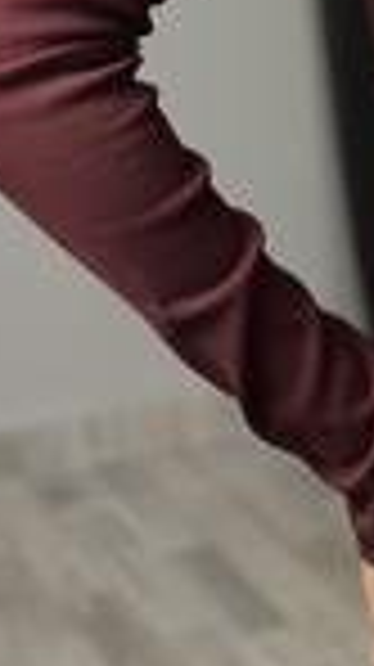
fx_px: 2580
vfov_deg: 14.4
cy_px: -79
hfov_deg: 8.1
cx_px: 626
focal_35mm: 146
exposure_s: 1/100
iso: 160
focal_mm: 6.86
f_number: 1.78
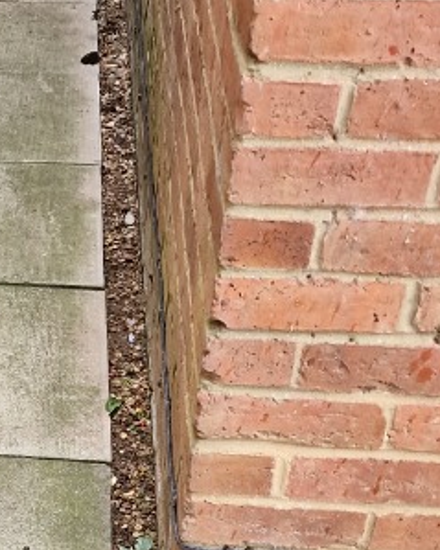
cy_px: 511
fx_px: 1466
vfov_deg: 20.8
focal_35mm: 90
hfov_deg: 16.3
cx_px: -109
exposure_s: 1/331
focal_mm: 6.4
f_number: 1.8
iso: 50
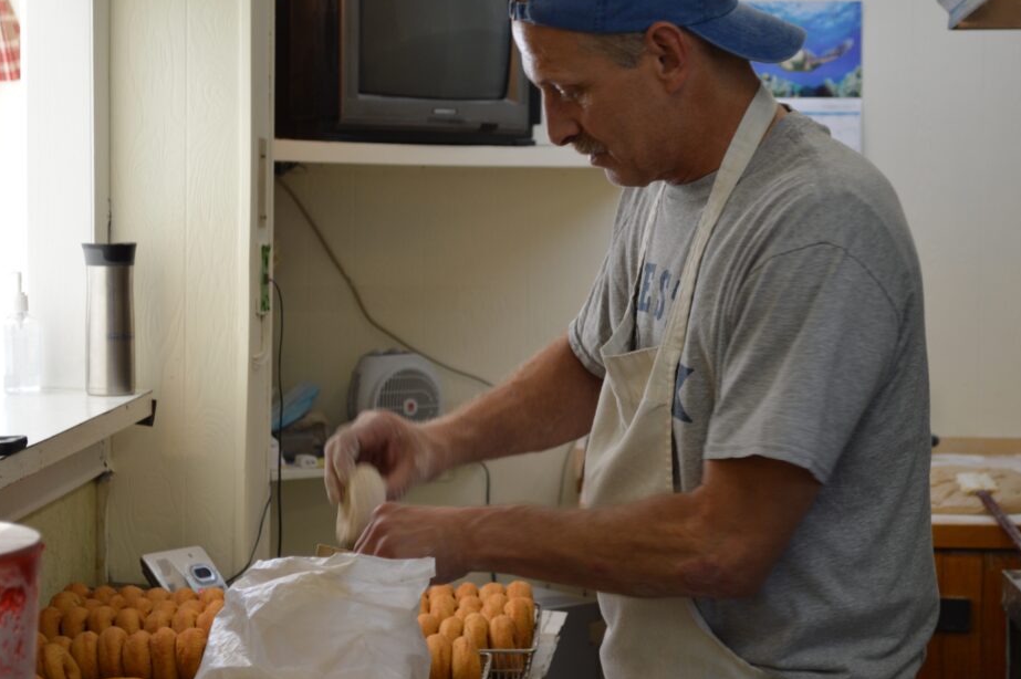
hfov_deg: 22.3
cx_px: 560
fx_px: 2595
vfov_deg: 14.9
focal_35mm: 92
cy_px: 315
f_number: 5.6
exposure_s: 1/40
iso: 400
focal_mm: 55
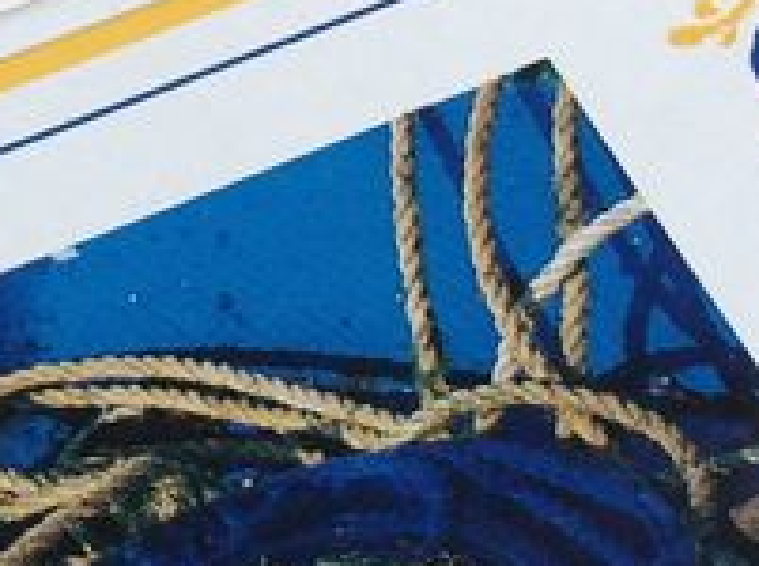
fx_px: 3808
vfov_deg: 8.4
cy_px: 666
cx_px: -76
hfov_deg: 11.2
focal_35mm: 174
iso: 50
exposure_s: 1/60
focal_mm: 4.28
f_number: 2.4
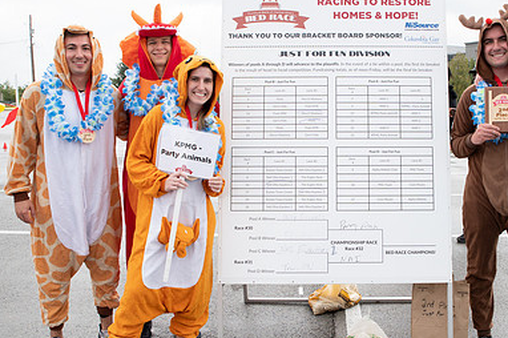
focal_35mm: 40
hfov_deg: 47.9
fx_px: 564
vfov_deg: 33.3
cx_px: 330
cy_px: 178
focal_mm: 24
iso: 400
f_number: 6.3
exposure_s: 1/400
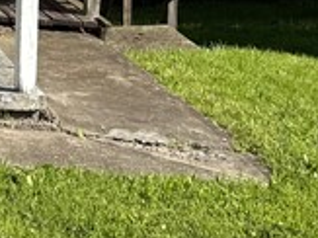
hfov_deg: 10.7
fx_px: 1386
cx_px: -509
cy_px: -195
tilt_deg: -2.9
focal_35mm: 151
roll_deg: +0.2
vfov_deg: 9.3
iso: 80
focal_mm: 6.76
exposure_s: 1/3021
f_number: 1.78
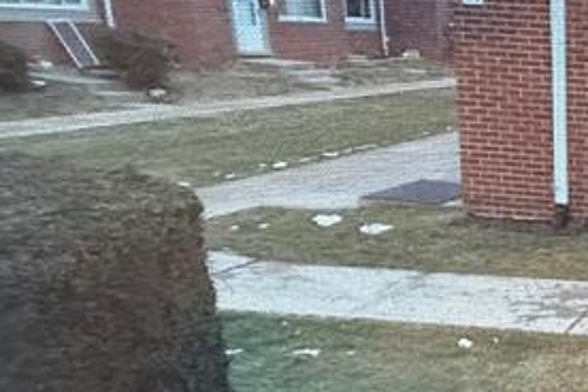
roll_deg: -2.0
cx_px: 778
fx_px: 882
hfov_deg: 29.3
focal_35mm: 54
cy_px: 313
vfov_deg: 24.7
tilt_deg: -17.8
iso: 800
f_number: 2.2
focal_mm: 2.22
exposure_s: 1/60
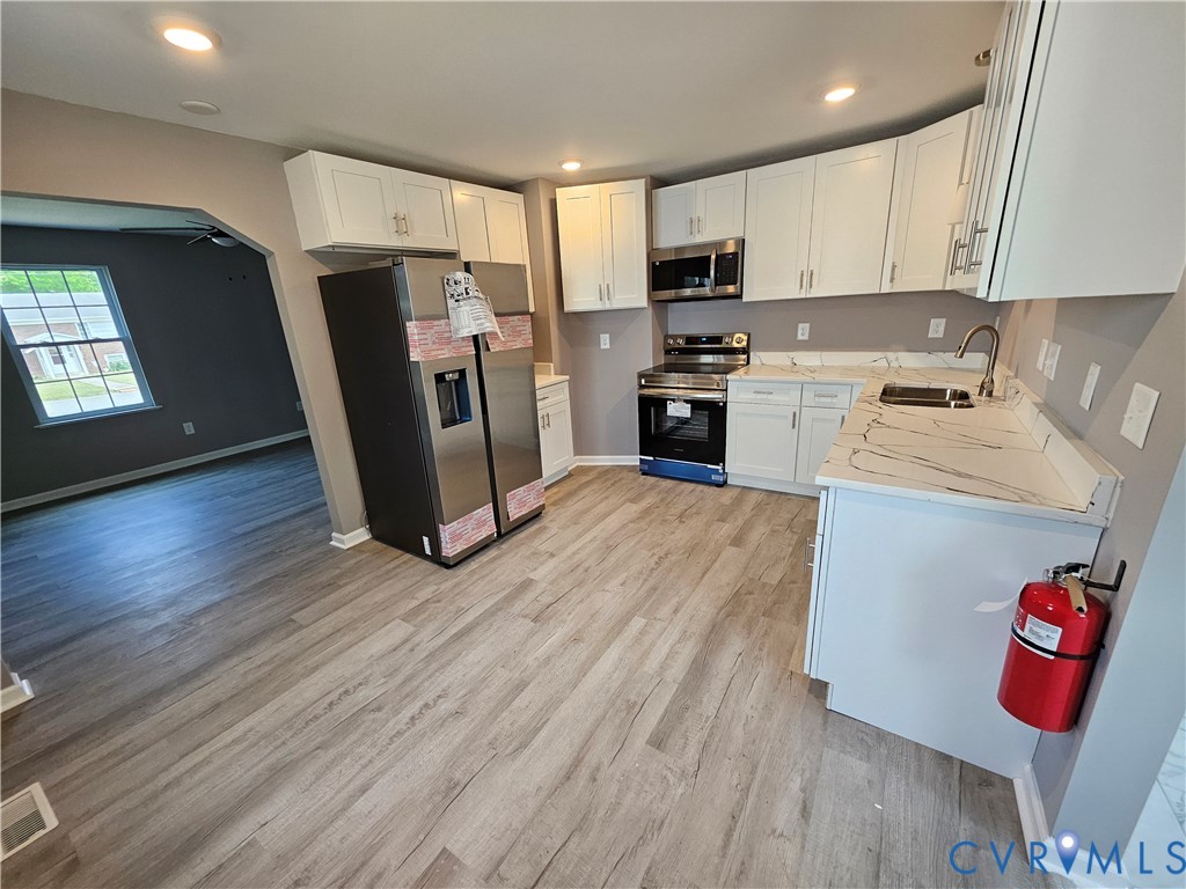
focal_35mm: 13
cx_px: 593
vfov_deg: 89.9
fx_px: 445
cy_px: 444
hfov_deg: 106.2
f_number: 2.2
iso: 125
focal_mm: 1.74
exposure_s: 1/60
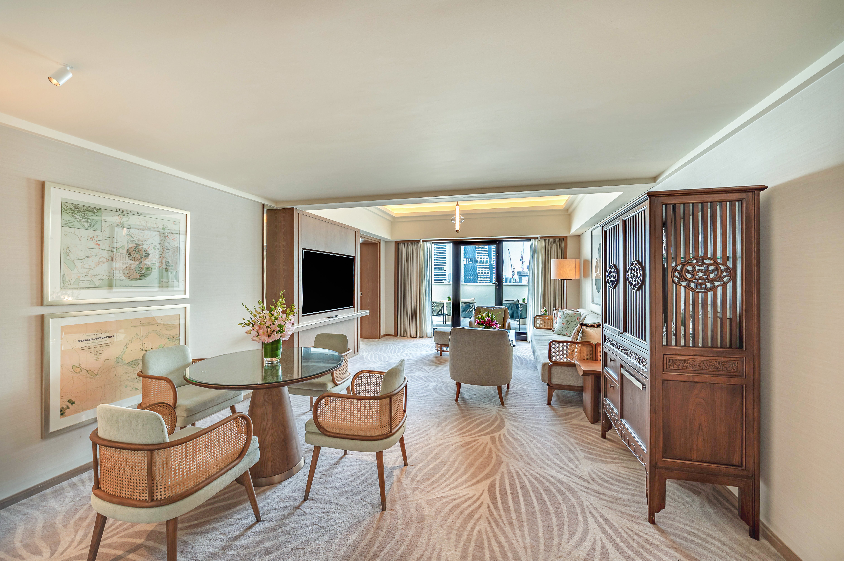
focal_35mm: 14
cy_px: 280
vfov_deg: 81.1
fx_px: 328
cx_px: 422
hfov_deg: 104.3
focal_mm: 14
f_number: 9
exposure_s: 1/100
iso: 160
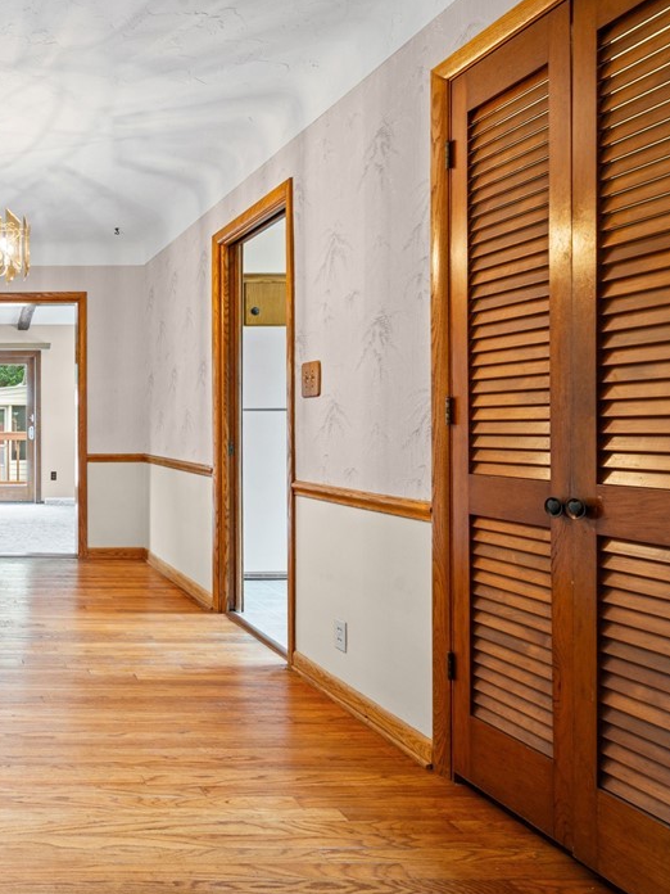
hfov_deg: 46.7
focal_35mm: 24
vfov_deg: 71.6
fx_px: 619
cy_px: 437
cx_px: -10
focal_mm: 16
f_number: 9
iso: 250
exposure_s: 1/1.25
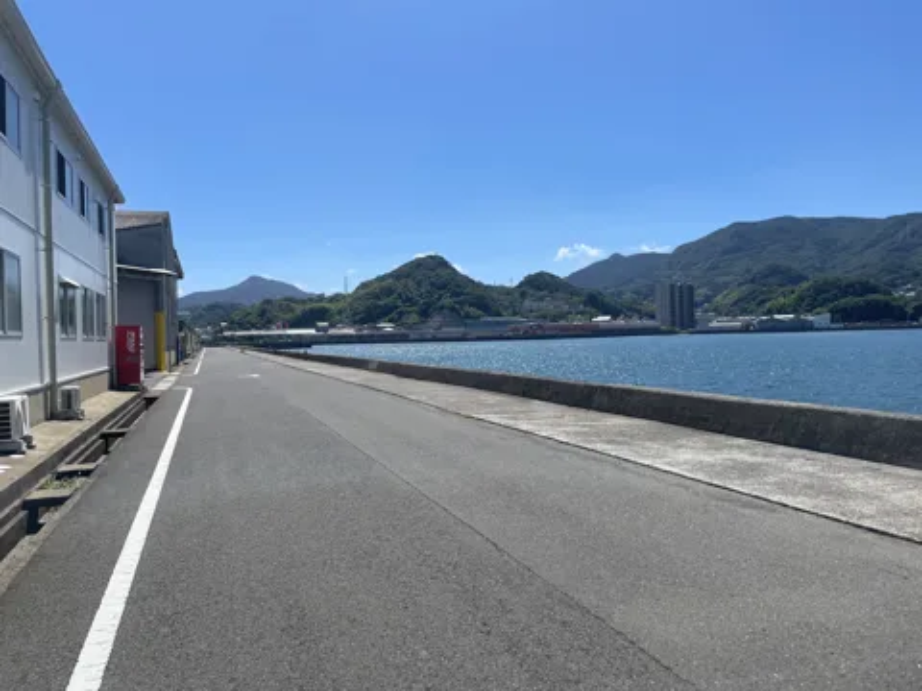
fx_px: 693
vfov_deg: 53.1
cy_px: 346
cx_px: 461
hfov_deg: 67.3
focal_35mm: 26
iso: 32
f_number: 1.6
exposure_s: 1/4651
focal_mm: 4.2
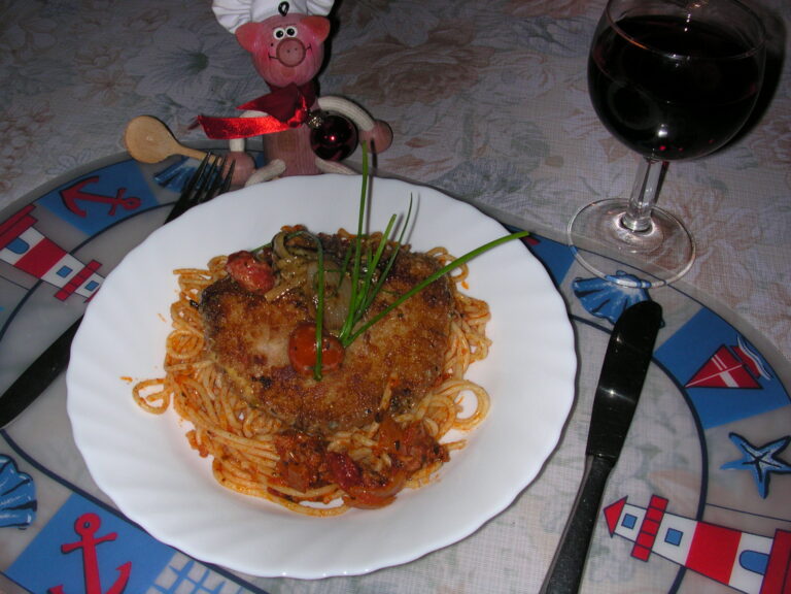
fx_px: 845
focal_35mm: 37
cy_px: 297
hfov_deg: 50.1
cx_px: 396
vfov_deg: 38.7
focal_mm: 5.6
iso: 100
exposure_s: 1/60
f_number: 4.5
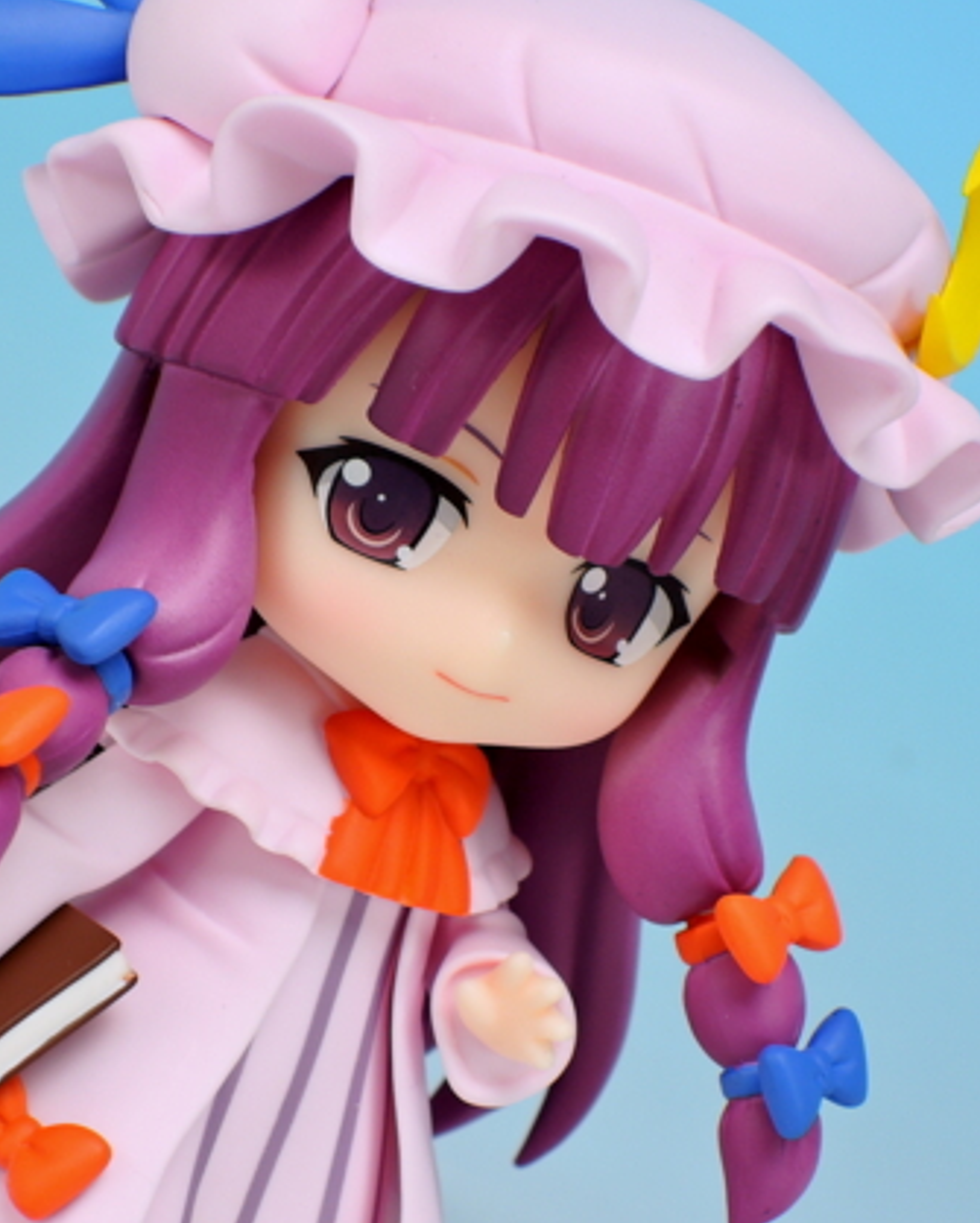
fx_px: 6084
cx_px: 336
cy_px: 626
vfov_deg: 11.5
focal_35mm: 168
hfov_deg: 9.2
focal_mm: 25.5
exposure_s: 1/2.5
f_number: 6.3
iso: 80
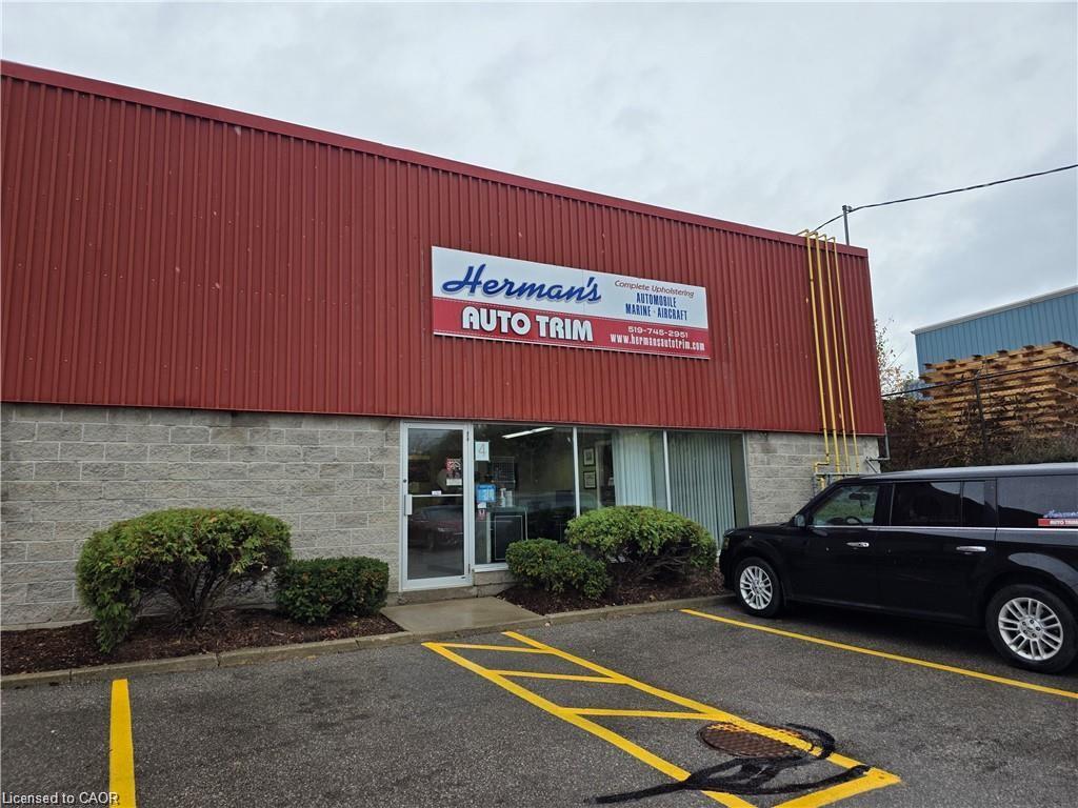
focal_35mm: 23
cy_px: 404
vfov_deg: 58.9
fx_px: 716
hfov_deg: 73.9
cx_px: 539
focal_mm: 6.3
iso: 80
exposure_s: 1/1307
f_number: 1.7
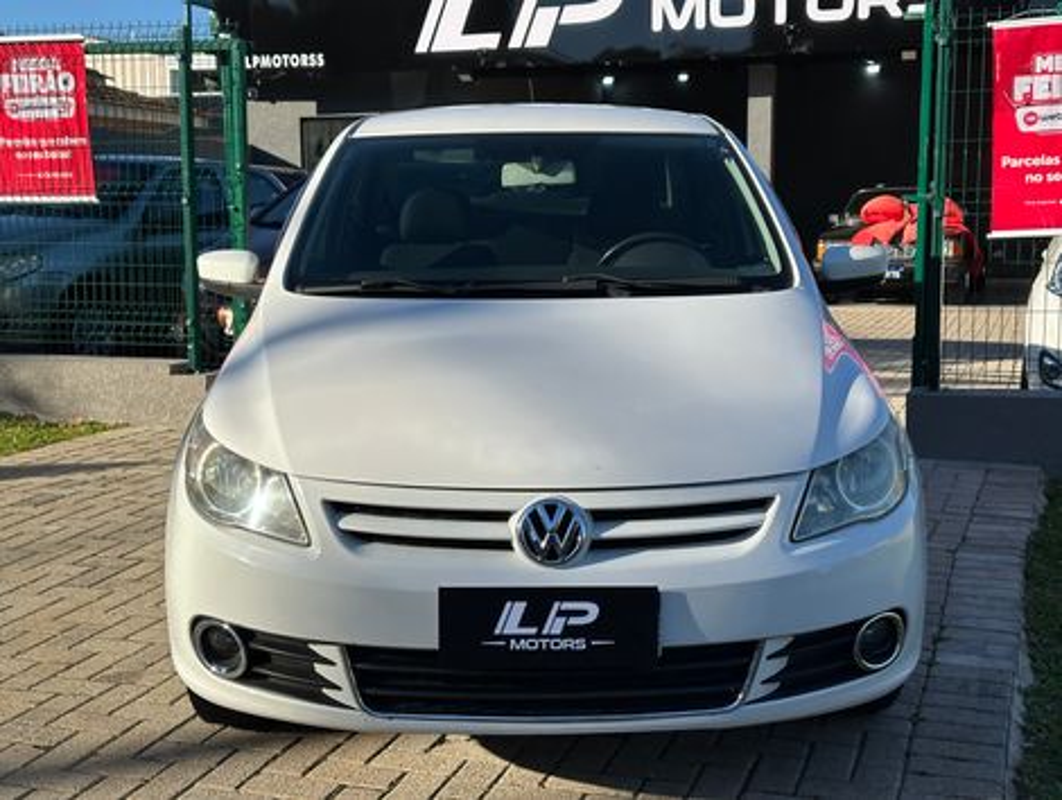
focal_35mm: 48
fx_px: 1475
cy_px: 400
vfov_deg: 30.3
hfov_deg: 39.6
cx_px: 531
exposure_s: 1/3731
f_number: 1.78
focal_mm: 6.86
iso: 64
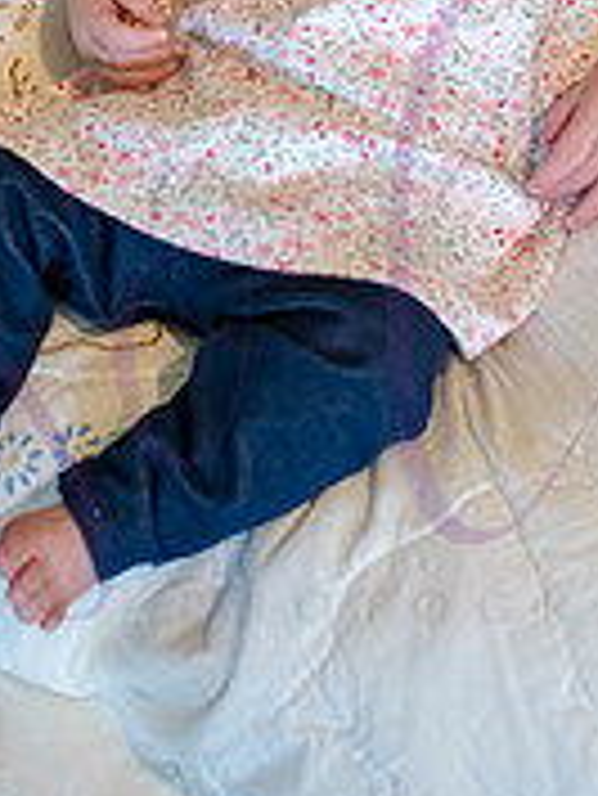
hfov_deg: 12.2
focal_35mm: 122
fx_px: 2807
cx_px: 297
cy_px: 31
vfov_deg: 15.9
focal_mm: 50
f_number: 2.8
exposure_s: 1/100
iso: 800
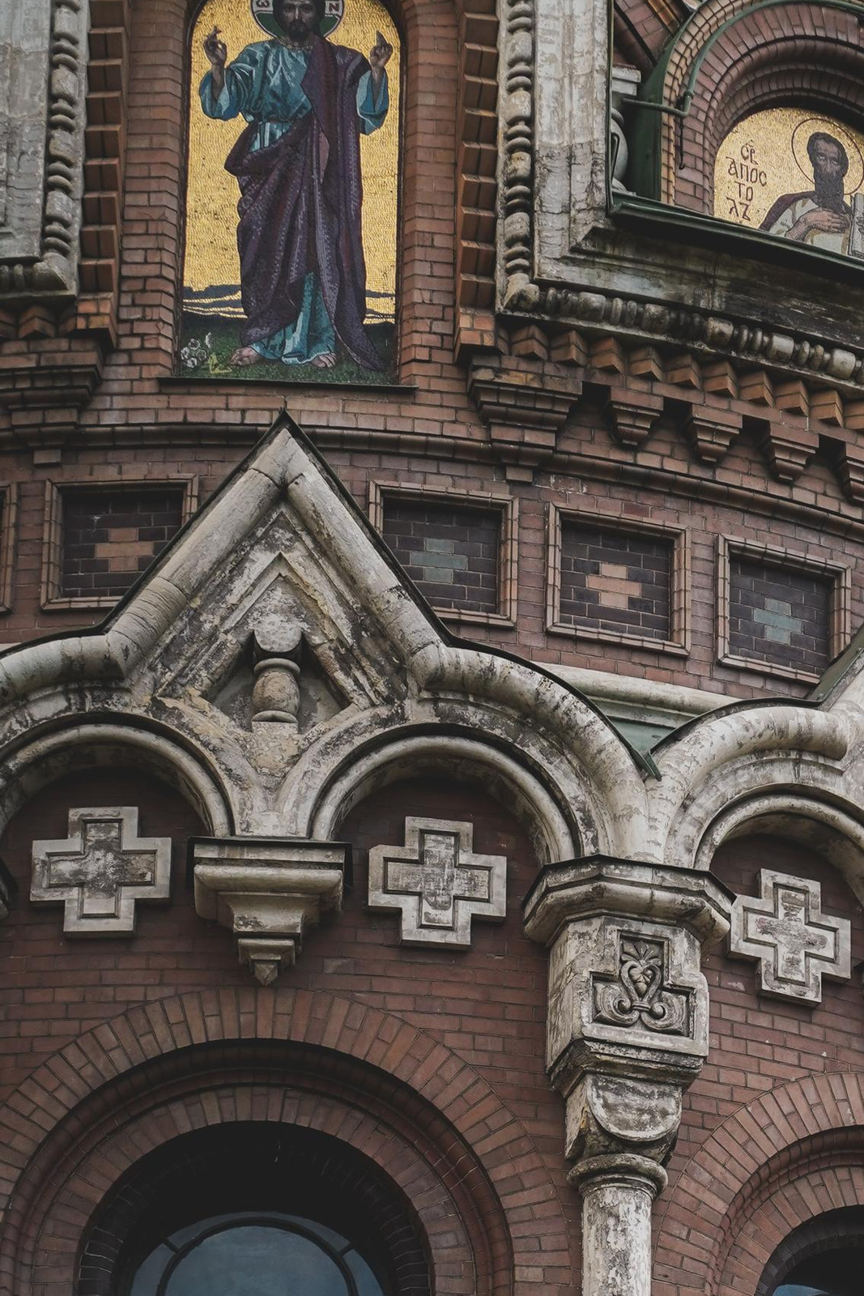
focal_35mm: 180
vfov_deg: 11.4
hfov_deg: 7.6
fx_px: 6478
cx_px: 904
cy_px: 993
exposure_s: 1/1250
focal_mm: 75
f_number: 3.2
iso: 800
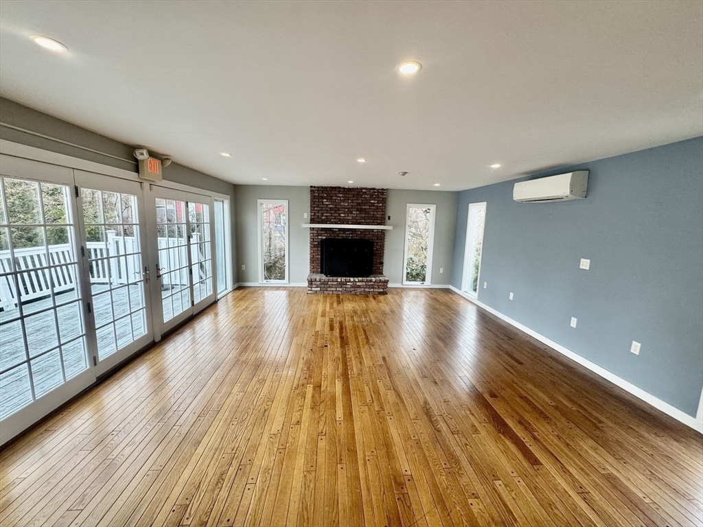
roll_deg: -1.5
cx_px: 352
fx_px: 284
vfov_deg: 85.7
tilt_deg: -8.4
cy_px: 264
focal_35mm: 14
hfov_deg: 102.1
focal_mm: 2.22
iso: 160
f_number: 2.2
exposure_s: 1/120
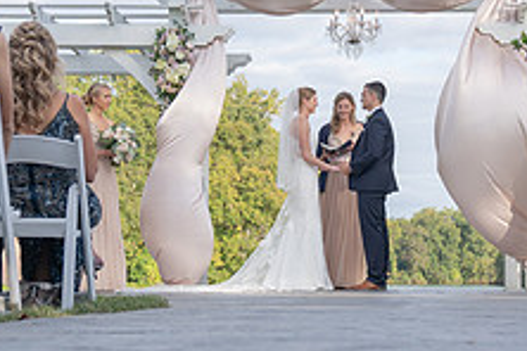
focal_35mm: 93
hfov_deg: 21.9
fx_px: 1361
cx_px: 330
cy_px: 165
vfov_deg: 14.7
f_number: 4
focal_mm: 35
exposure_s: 1/250
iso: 100
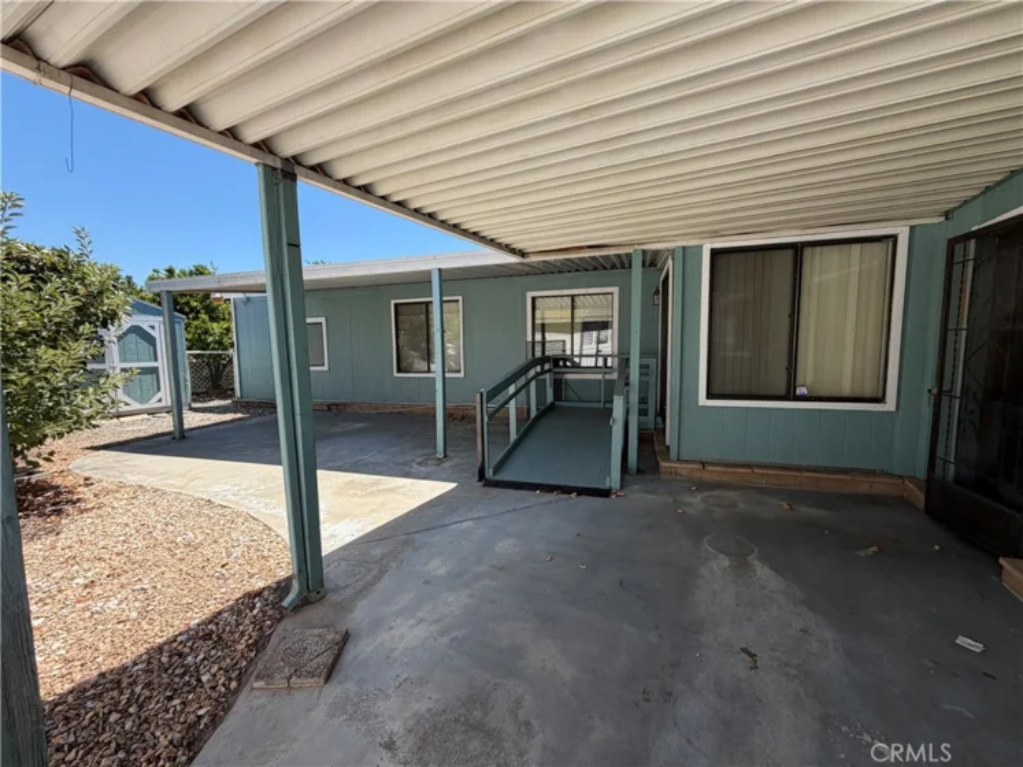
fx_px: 414
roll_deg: +0.2
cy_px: 384
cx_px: 512
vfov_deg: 85.7
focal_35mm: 14
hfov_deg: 102.1
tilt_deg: -4.6
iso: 40
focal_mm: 2.22
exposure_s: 1/631
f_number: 2.2
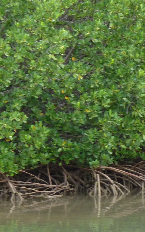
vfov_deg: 6.1
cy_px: 98
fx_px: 2175
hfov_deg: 3.8
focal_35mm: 344
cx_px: 173
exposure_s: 1/40
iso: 160
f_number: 4.4
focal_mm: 19.5
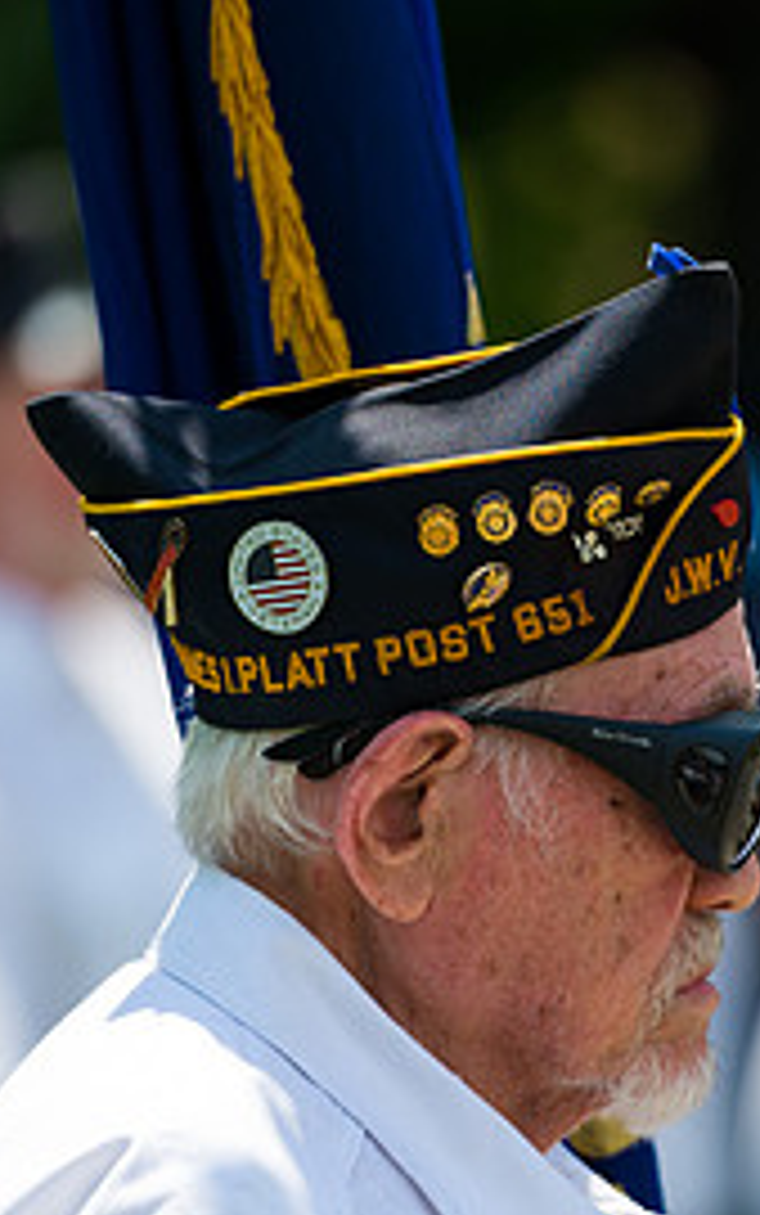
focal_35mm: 437
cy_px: 680
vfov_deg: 4.8
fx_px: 14467
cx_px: 782
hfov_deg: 3.0
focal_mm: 200
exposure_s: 1/2500
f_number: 3.2
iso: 200
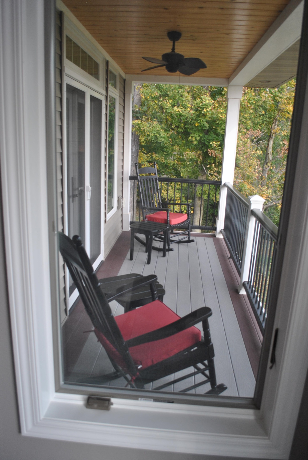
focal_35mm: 27
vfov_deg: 67.3
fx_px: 346
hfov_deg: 48.0
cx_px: 154
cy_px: 230
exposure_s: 1/50
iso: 200
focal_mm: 18
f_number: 3.5
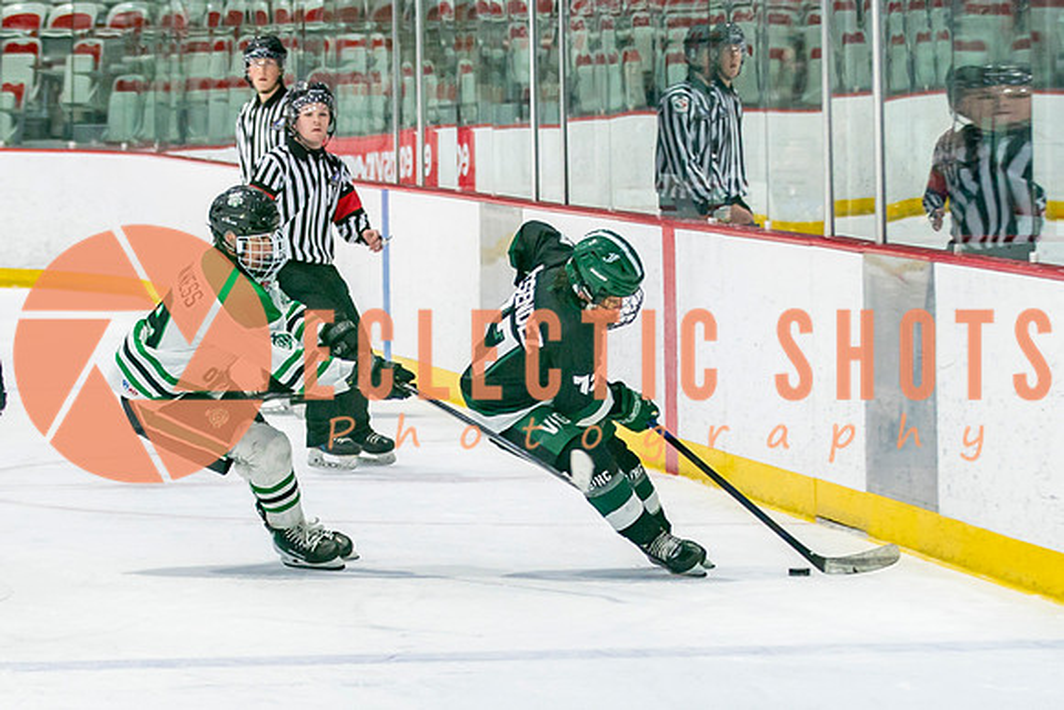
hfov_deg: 8.5
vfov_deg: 5.7
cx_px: 318
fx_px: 7142
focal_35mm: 242
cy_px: 543
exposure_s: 1/640
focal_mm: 95
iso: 400
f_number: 3.2
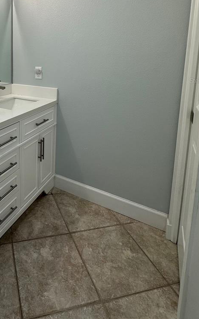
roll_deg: -1.4
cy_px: 80
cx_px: 27
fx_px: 208
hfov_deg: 47.0
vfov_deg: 69.9
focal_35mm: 24
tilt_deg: -7.6
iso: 40
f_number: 2.2
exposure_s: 1/99
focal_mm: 2.22
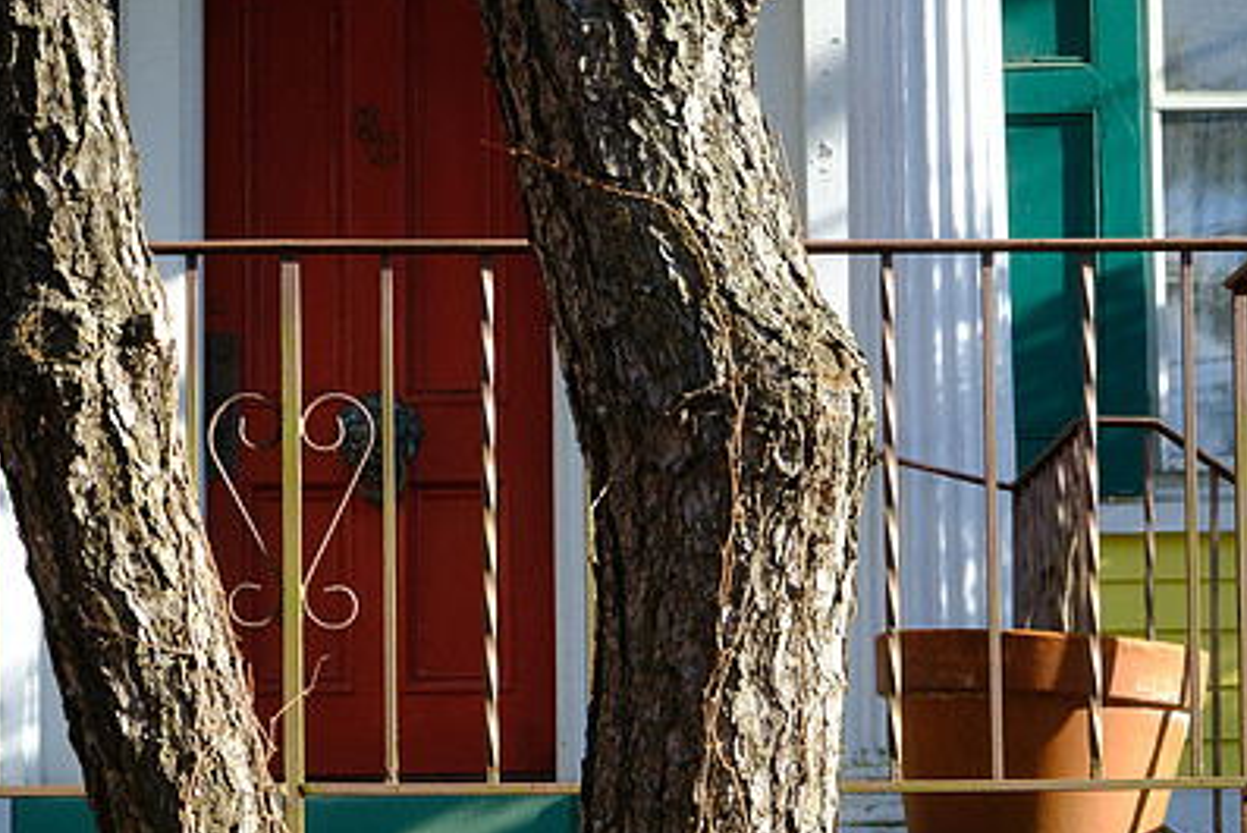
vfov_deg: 12.3
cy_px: 596
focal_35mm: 111
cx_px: 487
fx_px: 3846
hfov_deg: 18.4
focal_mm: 50.5
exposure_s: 1/180
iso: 400
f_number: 9
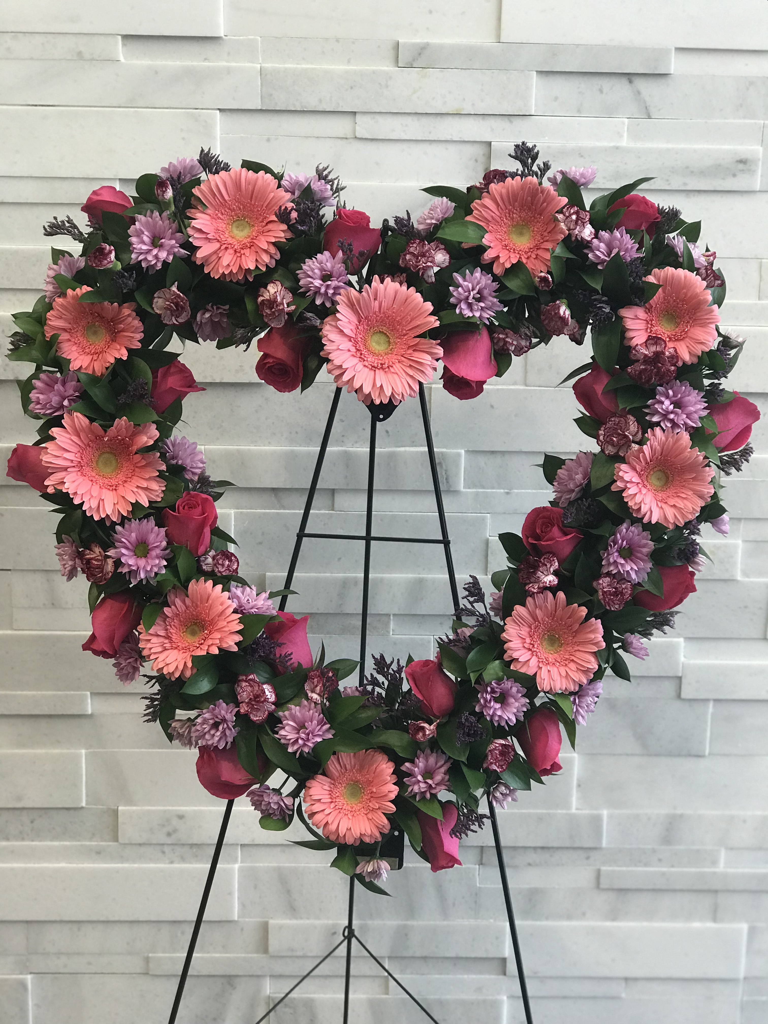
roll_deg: -0.9
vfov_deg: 33.8
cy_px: 512
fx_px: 1686
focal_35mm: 57
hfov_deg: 25.7
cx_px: 384
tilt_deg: -14.7
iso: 50
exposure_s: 1/60
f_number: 2.8
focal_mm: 6.6
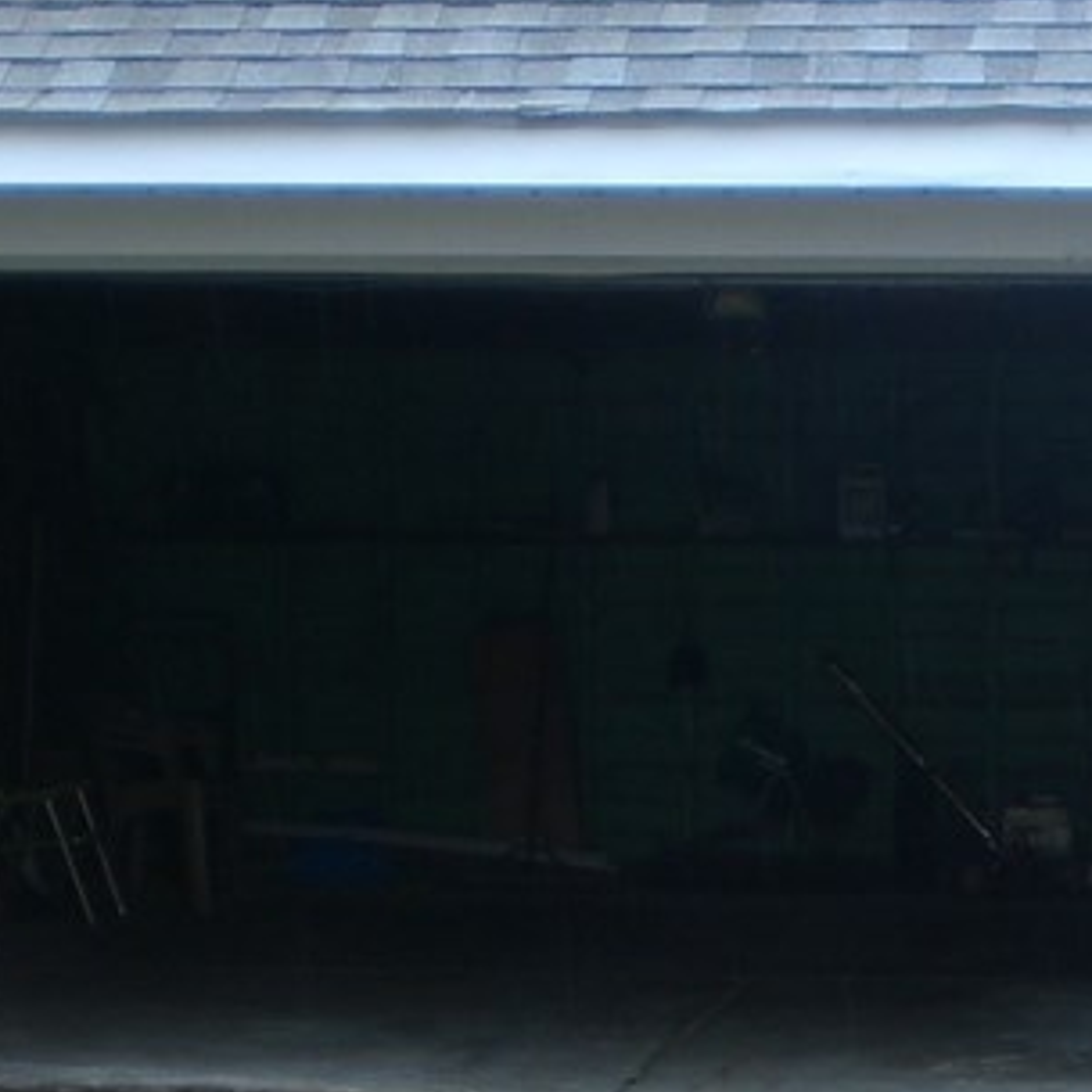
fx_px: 4033
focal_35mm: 113
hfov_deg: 15.2
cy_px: 1153
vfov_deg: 15.1
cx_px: 1009
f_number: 3.1
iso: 50
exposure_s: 1/80
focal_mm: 6.3
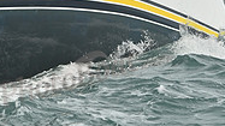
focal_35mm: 228
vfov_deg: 5.3
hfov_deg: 9.3
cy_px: -92
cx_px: -61
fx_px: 1360
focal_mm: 70
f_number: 9
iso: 320
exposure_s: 1/1250
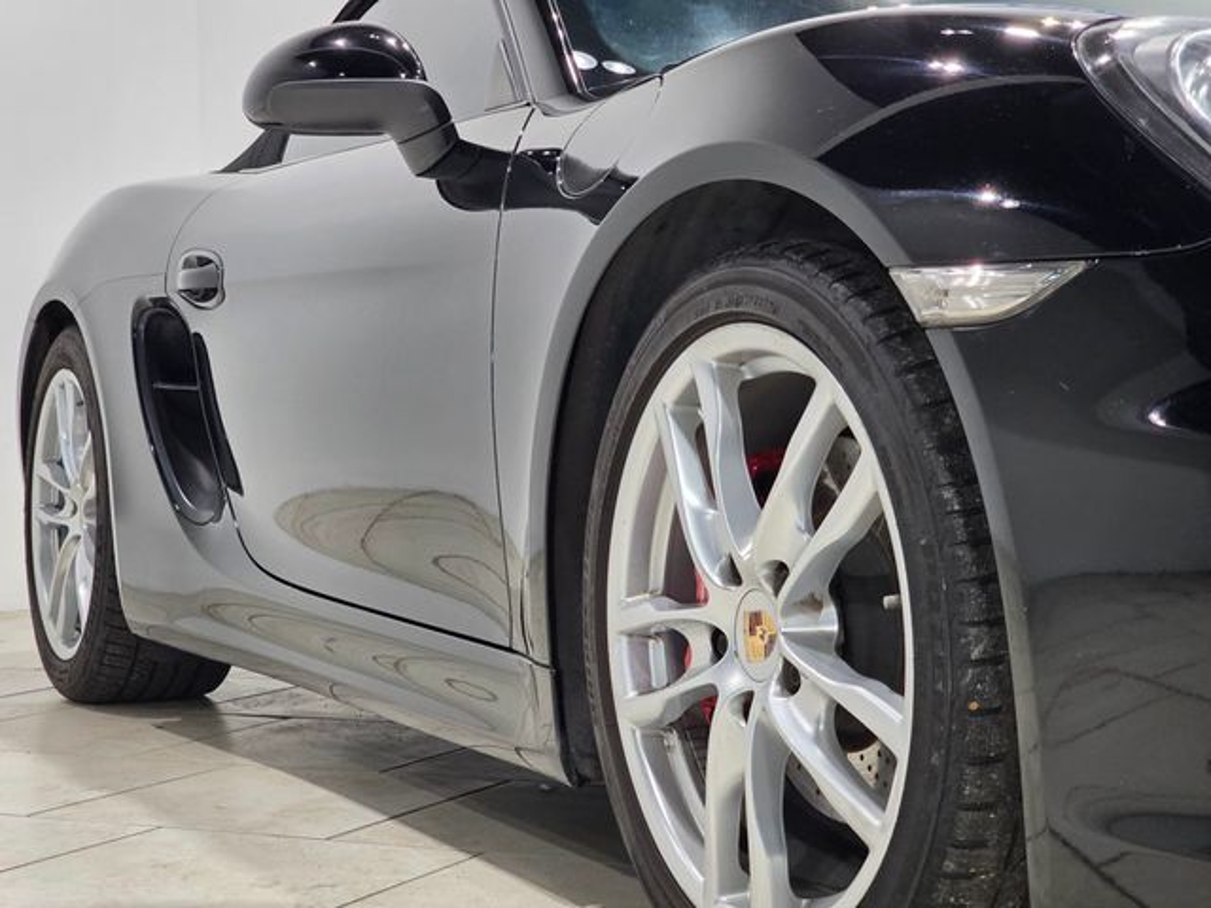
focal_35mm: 69
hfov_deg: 28.2
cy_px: 454
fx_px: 2414
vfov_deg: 21.3
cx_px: 606
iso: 320
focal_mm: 7.9
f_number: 2.4
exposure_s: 1/120
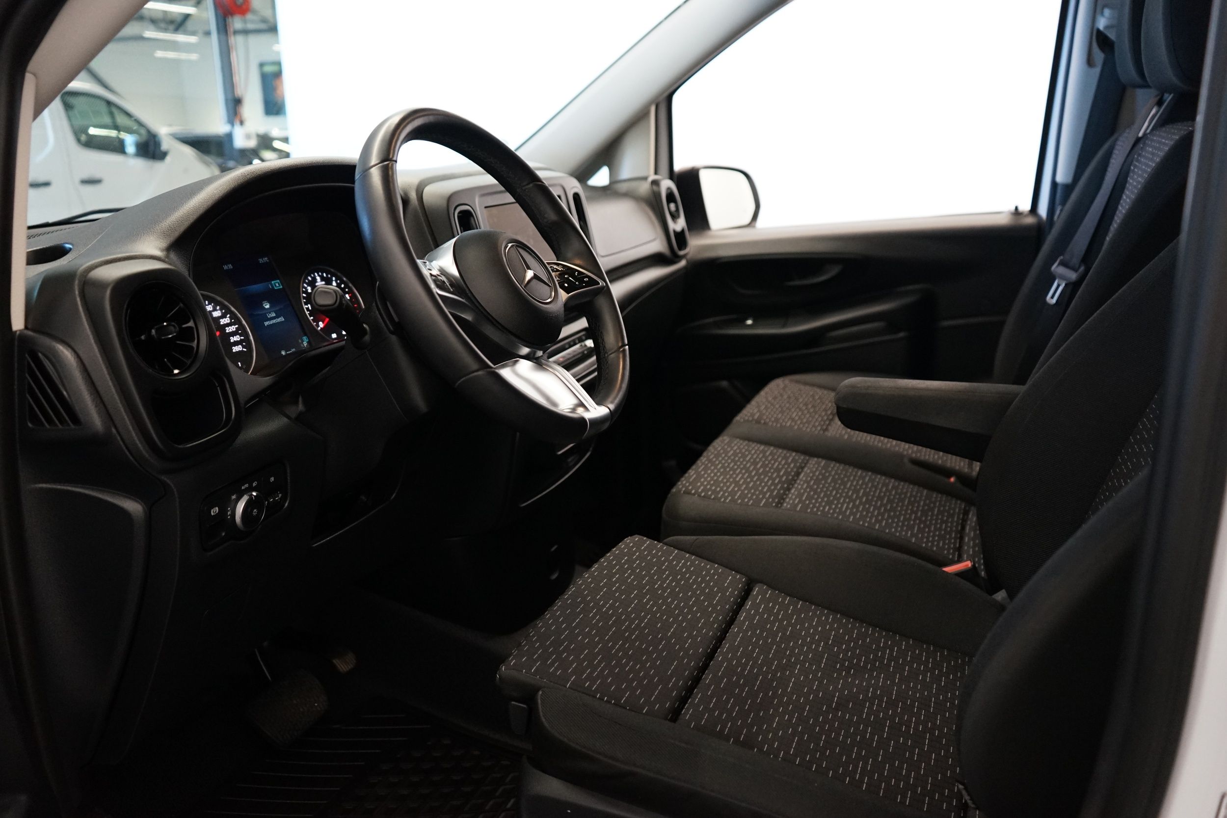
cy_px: 409
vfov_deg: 46.4
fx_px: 954
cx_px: 614
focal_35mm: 28
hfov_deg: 65.5
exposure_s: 1/160
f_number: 3.5
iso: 2500
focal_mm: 28
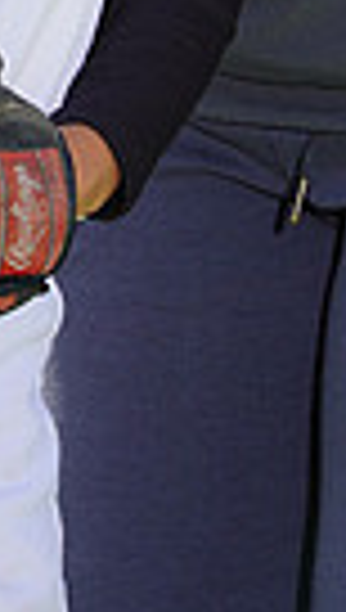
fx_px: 17869
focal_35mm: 1101
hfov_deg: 1.1
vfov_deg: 2.0
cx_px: 29
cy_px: -554
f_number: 6.3
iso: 100
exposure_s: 1/250
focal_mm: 247
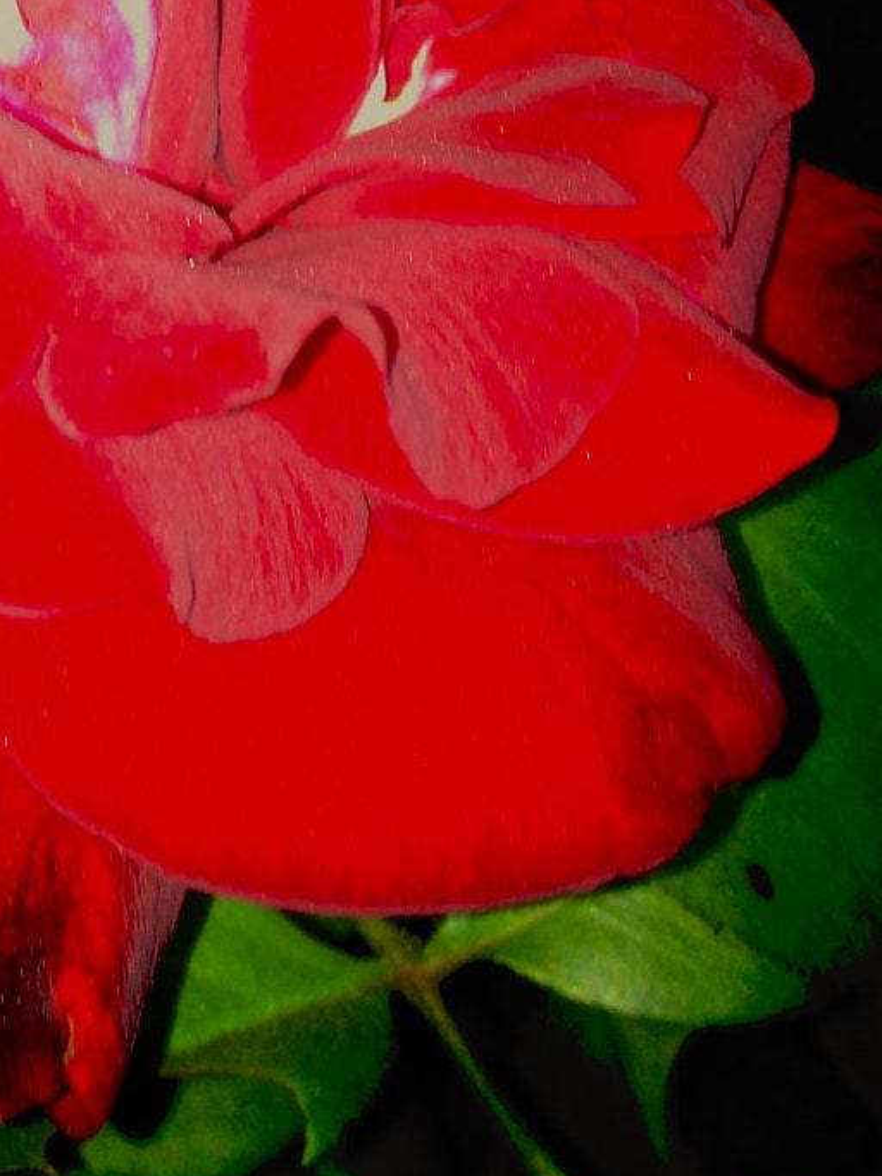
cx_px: 28
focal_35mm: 82
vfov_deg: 23.2
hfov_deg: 17.6
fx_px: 2787
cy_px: 121
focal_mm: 4.28
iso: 50
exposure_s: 1/21
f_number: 2.4
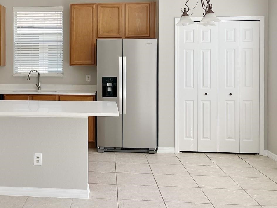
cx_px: 70
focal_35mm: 44
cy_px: 62
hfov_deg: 41.7
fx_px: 352
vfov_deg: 32.5
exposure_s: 1/657
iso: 50
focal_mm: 5.1
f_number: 1.6
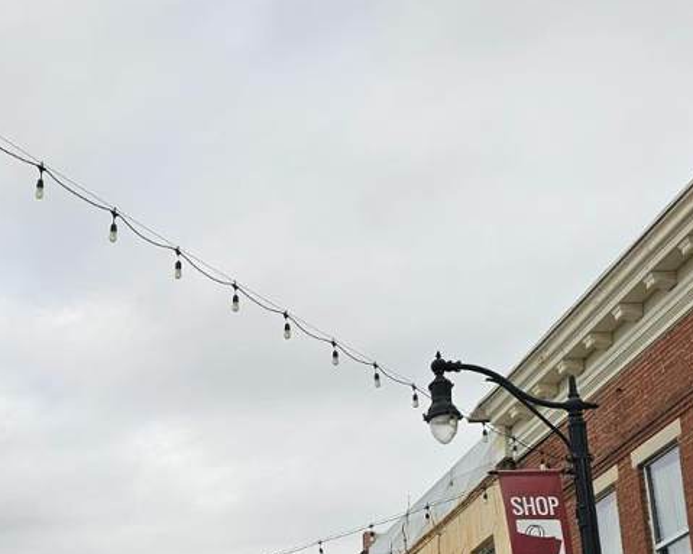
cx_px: 41
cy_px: 595
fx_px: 1230
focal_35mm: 60
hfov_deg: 29.8
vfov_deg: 23.9
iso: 40
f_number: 1.7
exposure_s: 1/719
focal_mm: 6.3
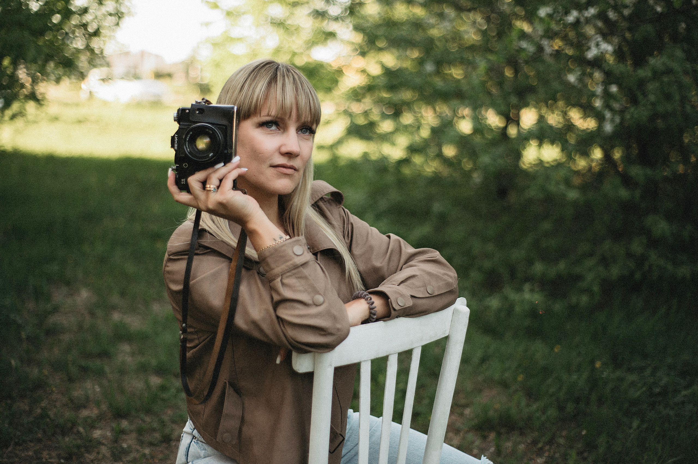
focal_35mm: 50
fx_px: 969
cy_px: 232
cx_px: 349
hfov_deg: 39.6
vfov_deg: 27.0
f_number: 1.8
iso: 400
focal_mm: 50
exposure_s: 1/769
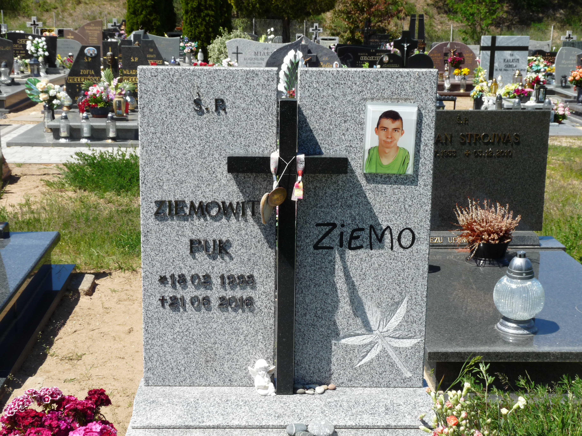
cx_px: 291
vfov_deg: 26.6
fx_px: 925
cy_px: 218
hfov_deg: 34.9
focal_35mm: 55
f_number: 5.6
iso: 100
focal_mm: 9.8
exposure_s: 1/320
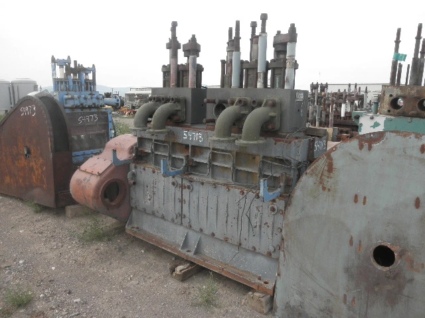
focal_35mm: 28
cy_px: 159
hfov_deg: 63.4
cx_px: 212
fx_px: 344
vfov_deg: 49.7
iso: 64
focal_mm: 5
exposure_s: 1/250
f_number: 3
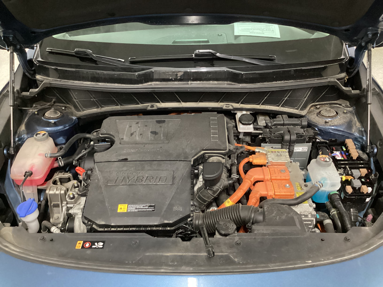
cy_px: 144
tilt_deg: -37.3
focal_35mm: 31
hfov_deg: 58.4
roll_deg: +0.3
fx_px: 343
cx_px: 192
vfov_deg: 45.4
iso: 640
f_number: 2.4
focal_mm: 3.3
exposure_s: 1/25
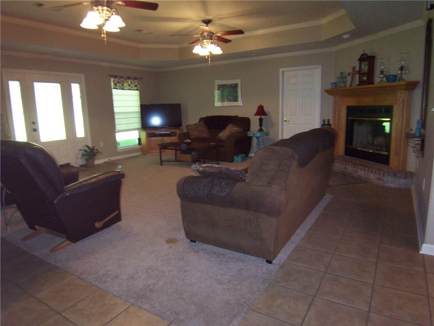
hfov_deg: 73.9
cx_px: 217
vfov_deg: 58.9
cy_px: 163
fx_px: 288
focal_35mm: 23
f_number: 2.8
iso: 200
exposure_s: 1/30
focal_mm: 3.8
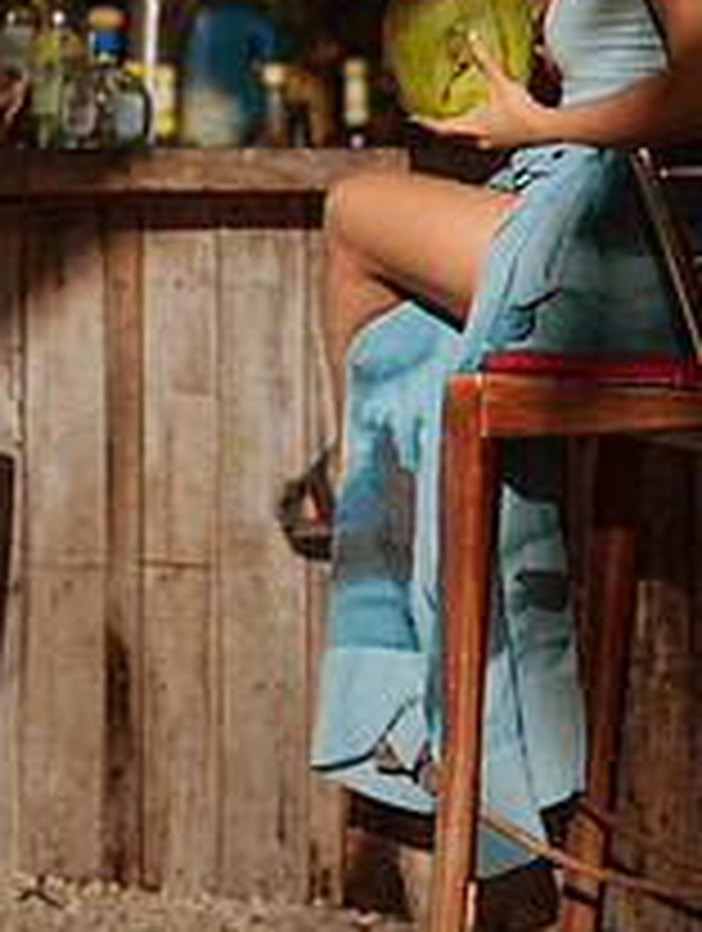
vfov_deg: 16.0
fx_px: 3262
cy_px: 81
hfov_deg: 12.3
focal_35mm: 121
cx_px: 446
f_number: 1.4
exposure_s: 1/8000
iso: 100
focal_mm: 58
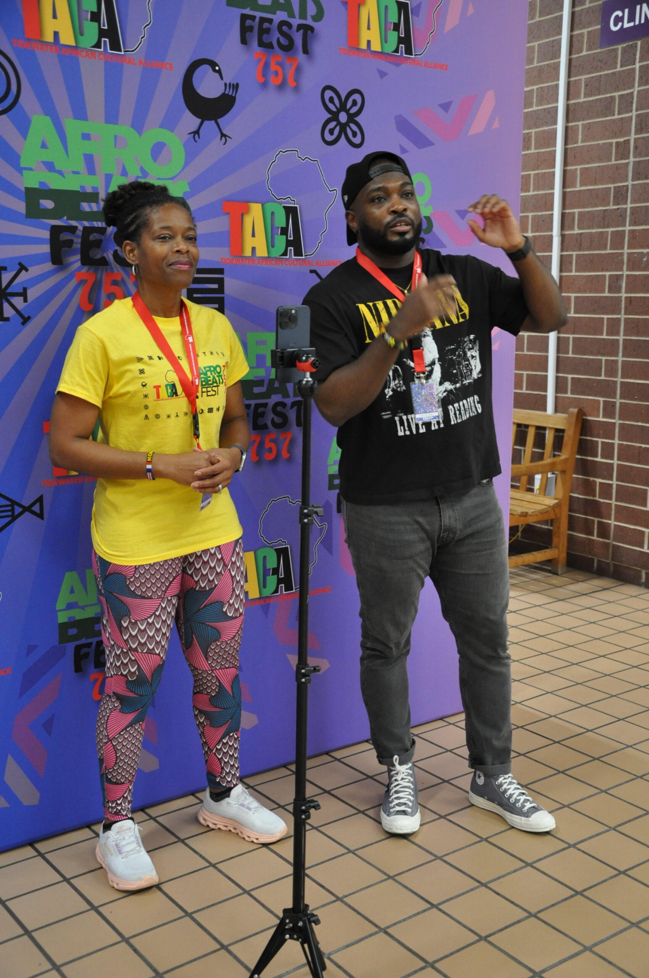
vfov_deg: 46.5
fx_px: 1139
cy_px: 489
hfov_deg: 31.8
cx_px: 324
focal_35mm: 42
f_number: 4
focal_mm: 28
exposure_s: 1/30
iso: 1600
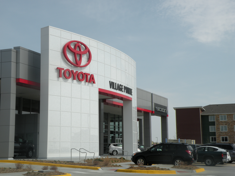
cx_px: 118
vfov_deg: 21.9
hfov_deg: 29.0
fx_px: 455
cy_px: 88
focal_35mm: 67
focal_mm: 11.9
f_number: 7.1
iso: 64
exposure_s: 1/280
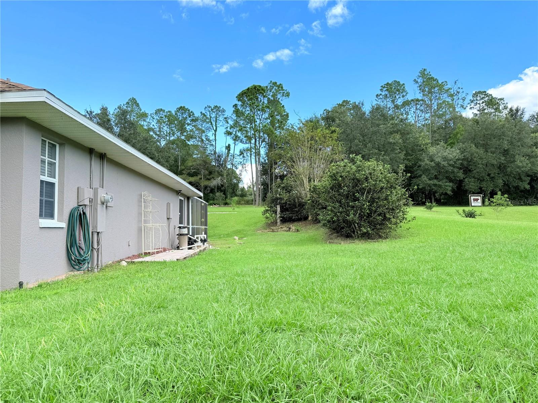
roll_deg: +0.6
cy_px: 202
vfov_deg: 56.8
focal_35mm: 24
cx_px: 269
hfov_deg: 71.6
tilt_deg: +4.8
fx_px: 373
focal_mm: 6.76
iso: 80
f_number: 1.78
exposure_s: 1/1410
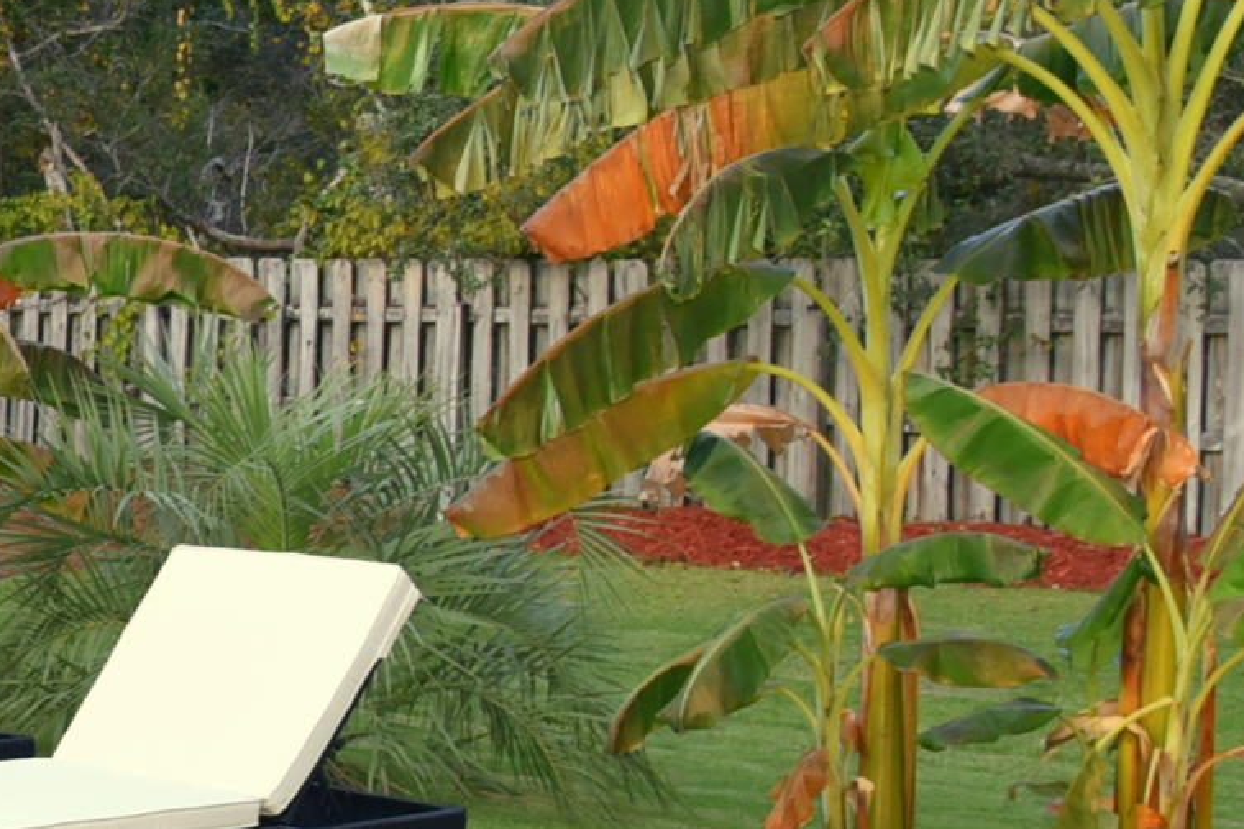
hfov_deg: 18.8
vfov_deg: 14.4
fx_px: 3282
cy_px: 583
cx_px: -648
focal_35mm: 95
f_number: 5
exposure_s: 1/100
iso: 800
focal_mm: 24
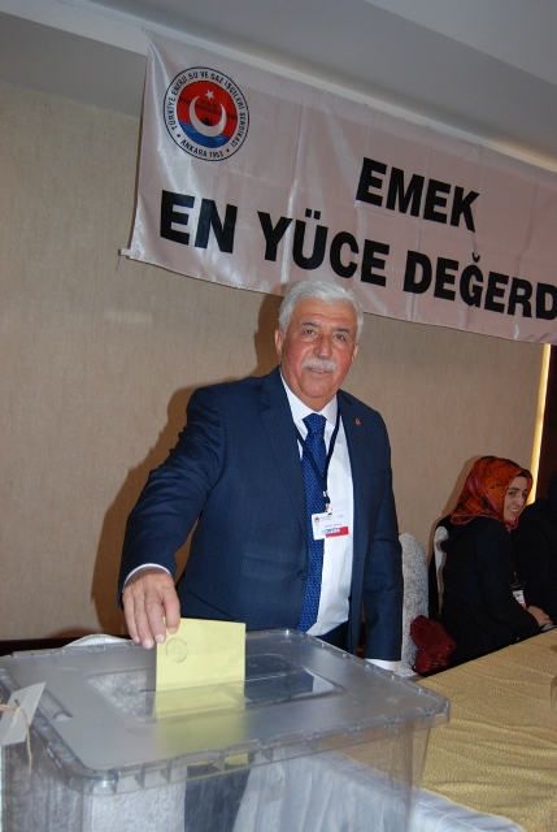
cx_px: 278
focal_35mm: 33
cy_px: 416
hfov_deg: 40.1
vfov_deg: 57.1
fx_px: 763
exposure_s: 1/60
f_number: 4
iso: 400
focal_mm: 22
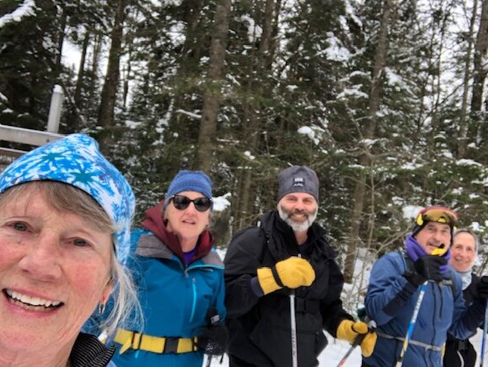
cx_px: 244
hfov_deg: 52.6
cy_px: 196
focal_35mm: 35
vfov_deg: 40.7
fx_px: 494
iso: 40
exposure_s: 1/120
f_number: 2.2
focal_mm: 2.87
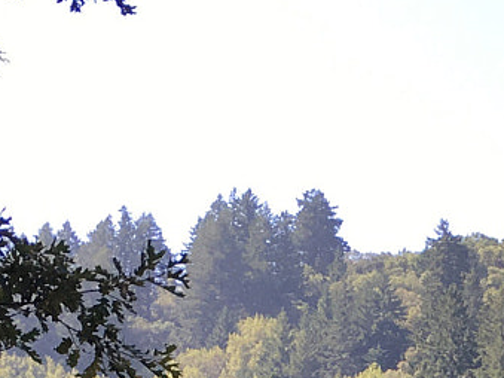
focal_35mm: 137
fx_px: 1994
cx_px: 645
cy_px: 841
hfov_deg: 13.9
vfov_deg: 9.8
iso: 25
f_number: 2.2
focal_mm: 4.15
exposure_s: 1/405
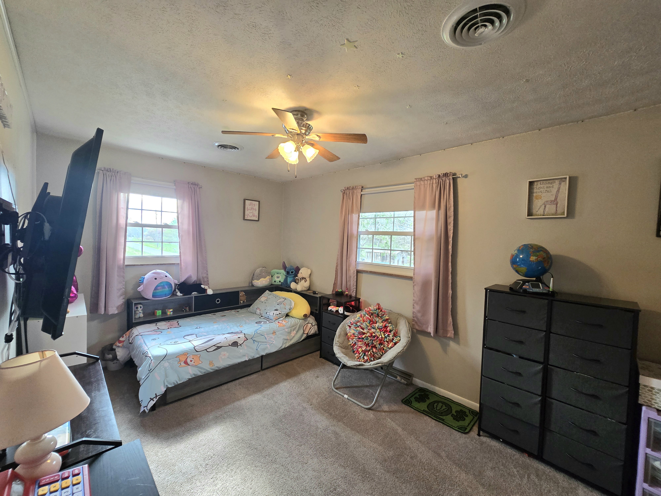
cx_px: 330
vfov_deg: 89.9
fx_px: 248
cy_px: 248
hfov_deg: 106.2
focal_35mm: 13
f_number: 2.2
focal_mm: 2.2
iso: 200
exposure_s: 1/60.2
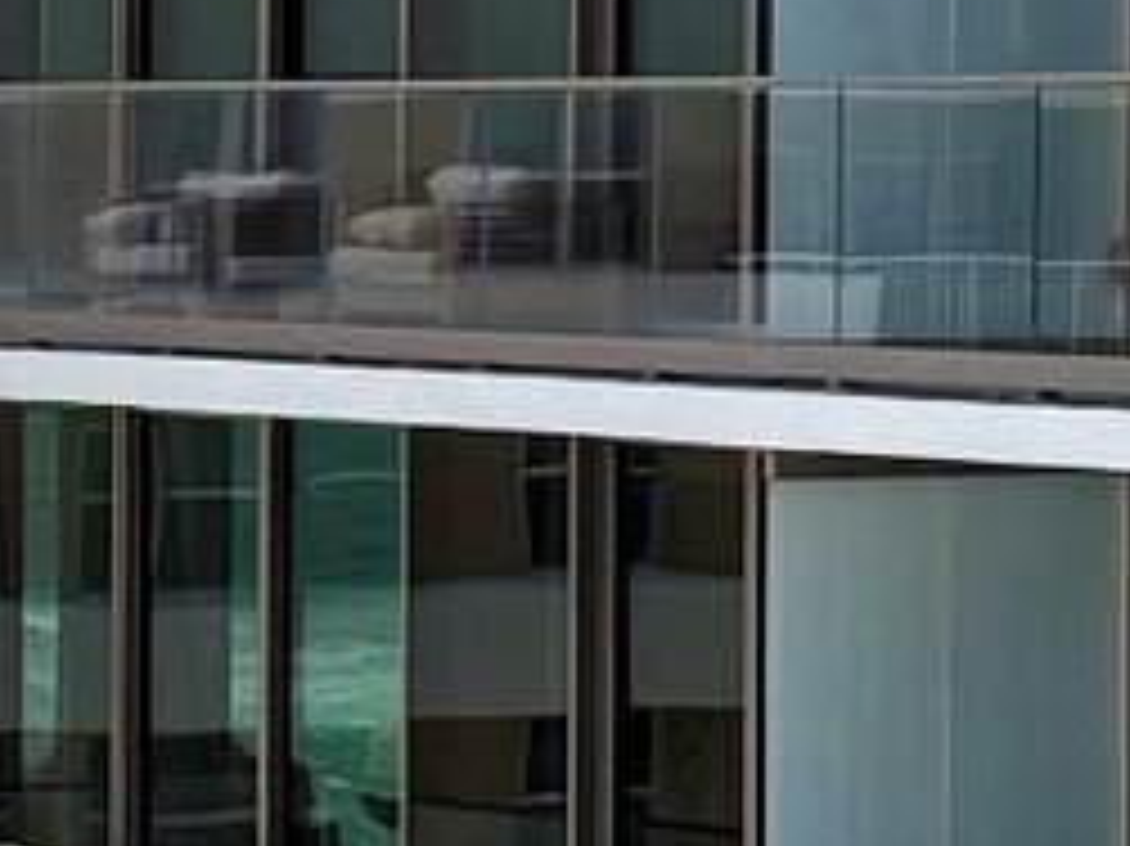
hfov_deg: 7.2
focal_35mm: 265
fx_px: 8646
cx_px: -1017
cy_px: 216
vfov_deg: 5.6
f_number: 1.6
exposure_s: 1/2212
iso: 32
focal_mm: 5.96
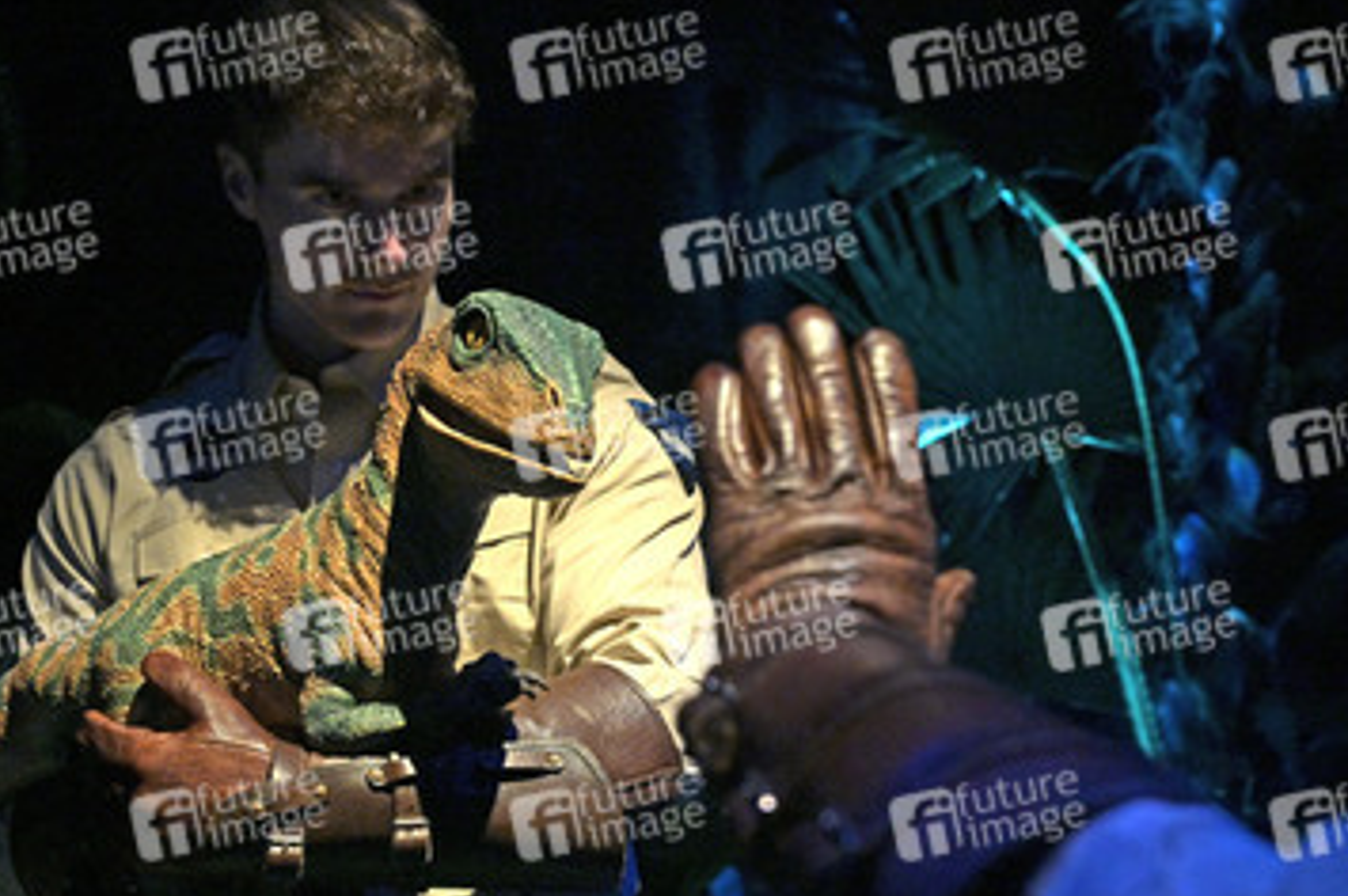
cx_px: 659
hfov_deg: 32.9
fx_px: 2282
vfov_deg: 22.2
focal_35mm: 61
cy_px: 532
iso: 5000
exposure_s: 1/100
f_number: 5
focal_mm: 48
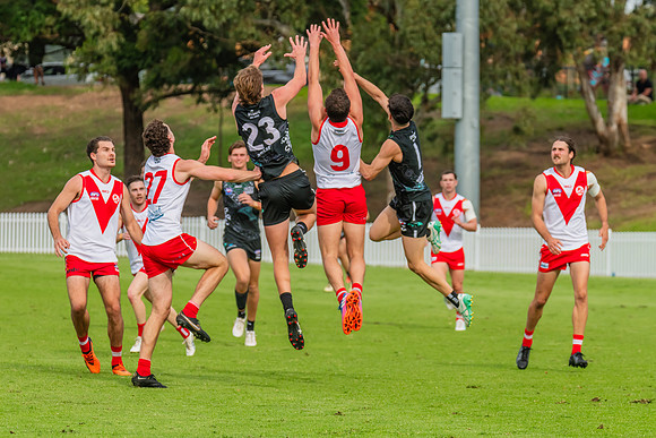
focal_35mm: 286
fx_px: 5220
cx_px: 317
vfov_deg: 4.8
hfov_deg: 7.2
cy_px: 251
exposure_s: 1/1600
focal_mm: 250
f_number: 7.1
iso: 800
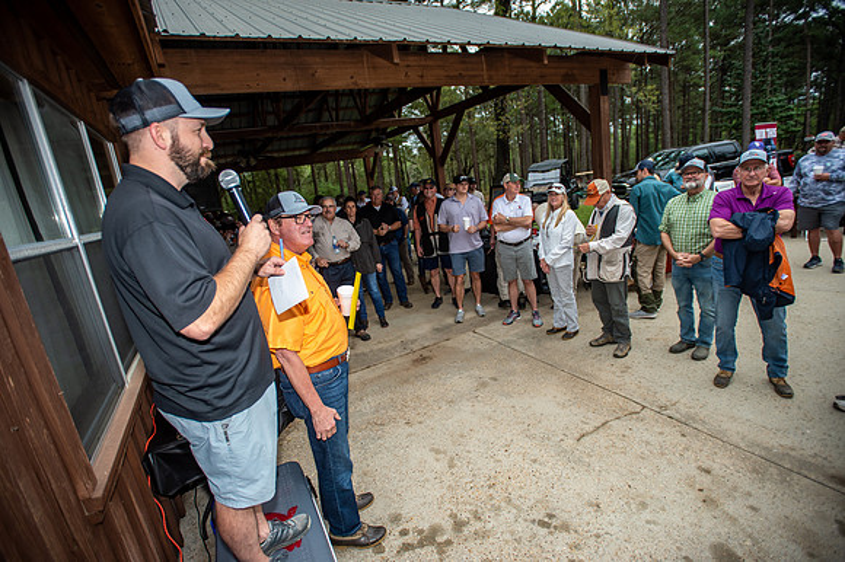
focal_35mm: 17
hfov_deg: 93.3
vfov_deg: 70.4
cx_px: 422
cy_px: 281
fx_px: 399
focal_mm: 17
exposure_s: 1/3200
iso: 400
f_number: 2.8
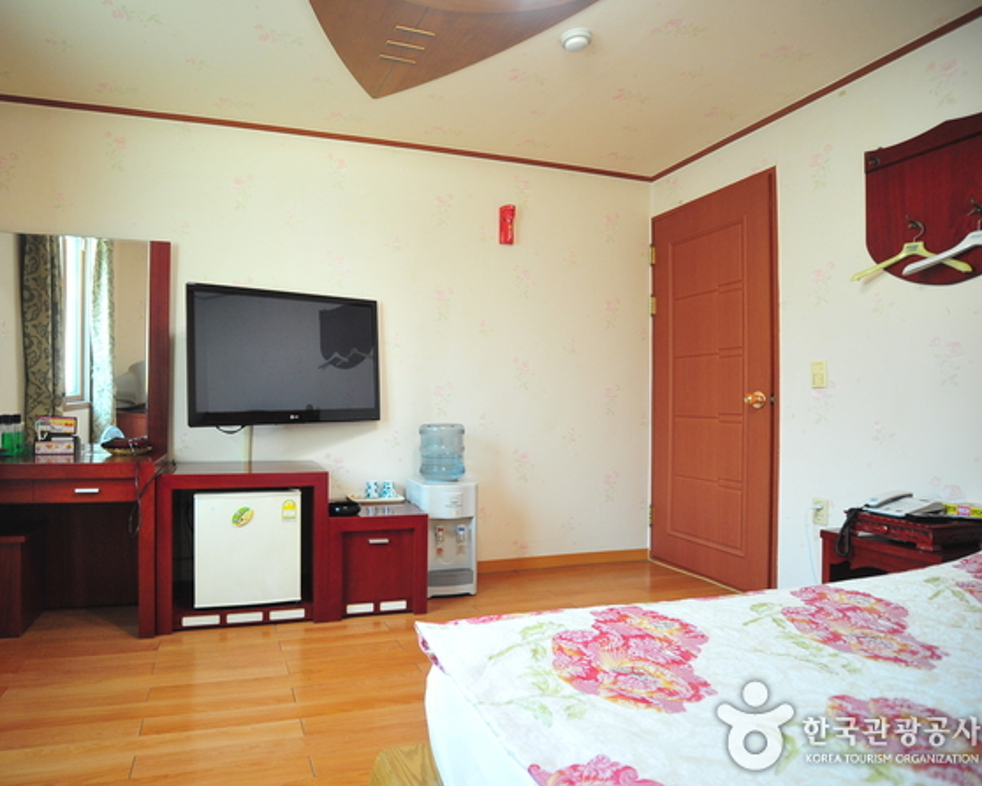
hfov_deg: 79.4
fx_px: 582
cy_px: 385
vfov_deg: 68.1
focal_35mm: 20
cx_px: 392
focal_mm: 17
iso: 1600
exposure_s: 1/60
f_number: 4
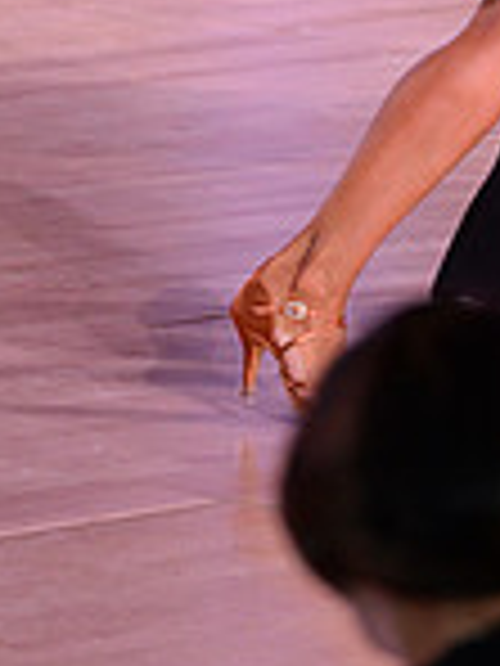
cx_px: 601
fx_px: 14463
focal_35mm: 751
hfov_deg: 2.0
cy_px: -567
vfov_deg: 2.6
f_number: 5
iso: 2000
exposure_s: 1/250
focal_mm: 200
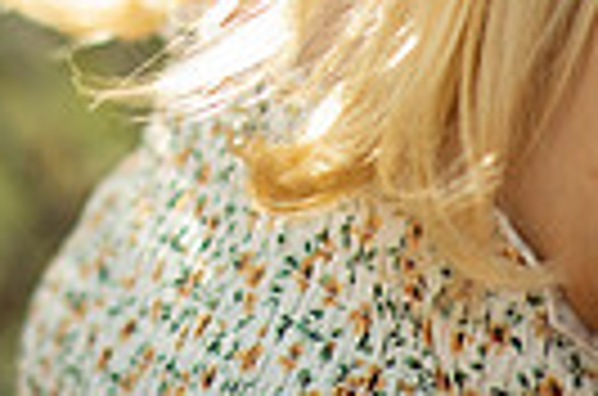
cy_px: -459
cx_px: -220
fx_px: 6148
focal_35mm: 371
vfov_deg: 3.6
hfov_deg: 5.5
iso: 200
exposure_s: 1/1250
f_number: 2.2
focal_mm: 85
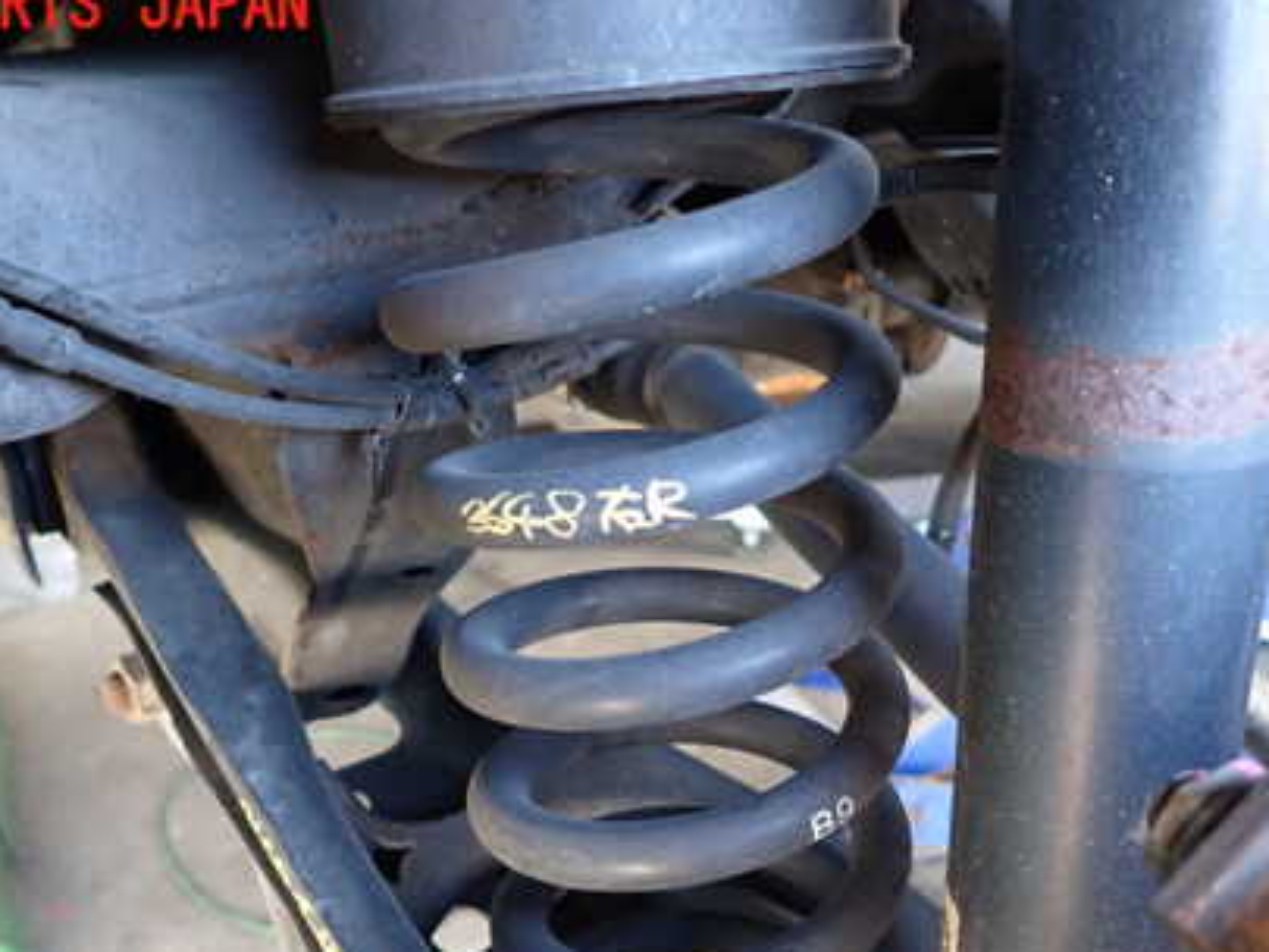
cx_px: 680
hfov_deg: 50.1
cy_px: 673
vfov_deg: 38.0
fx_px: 1357
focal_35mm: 37
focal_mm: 4.5
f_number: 2
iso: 250
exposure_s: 1/30
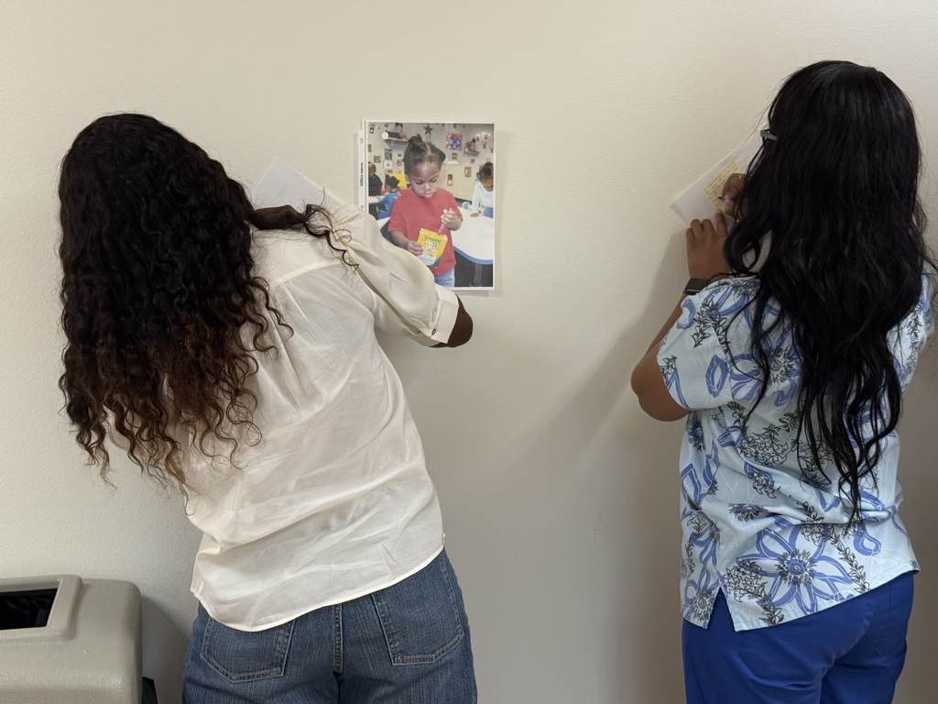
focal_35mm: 48
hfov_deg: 39.7
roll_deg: -0.3
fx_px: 1301
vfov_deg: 30.3
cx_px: 469
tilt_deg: -6.7
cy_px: 352
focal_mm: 6.76
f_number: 1.78
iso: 160
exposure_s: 1/60
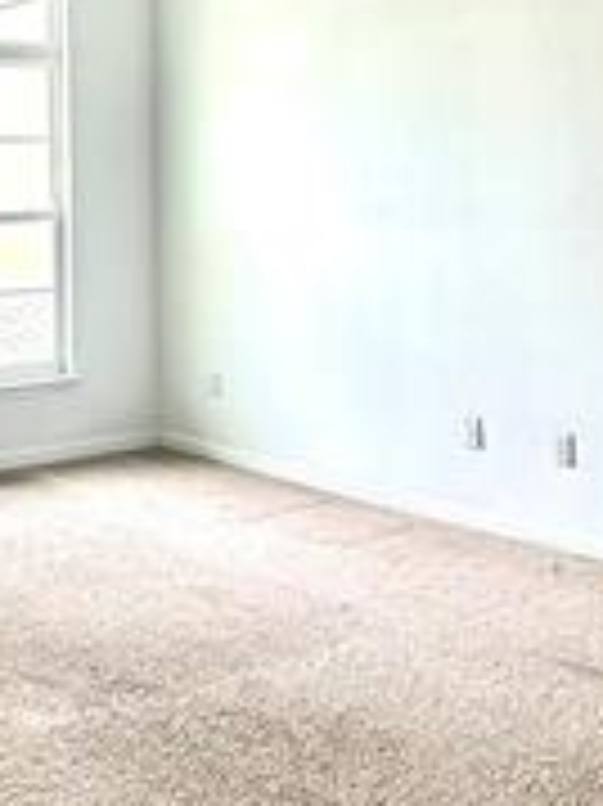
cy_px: 230
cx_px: 90
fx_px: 1395
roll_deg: -0.8
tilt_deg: -2.0
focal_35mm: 60
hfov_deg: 23.9
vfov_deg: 31.8
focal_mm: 2.22
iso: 40
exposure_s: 1/99
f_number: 2.2
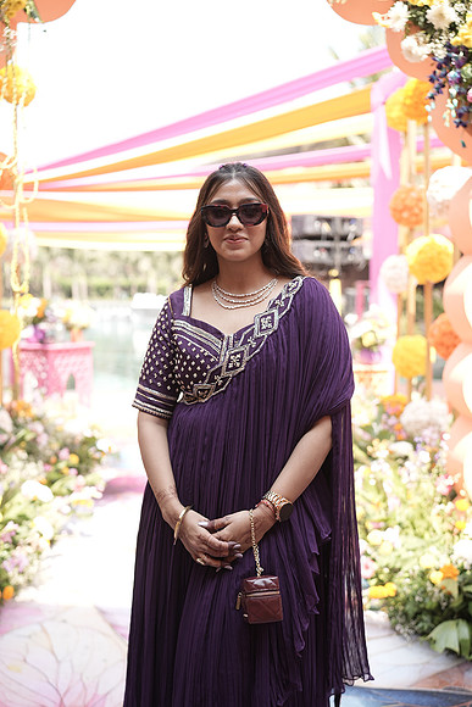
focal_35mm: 35
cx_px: 236
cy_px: 354
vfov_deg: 54.4
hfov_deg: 37.9
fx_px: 688
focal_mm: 35
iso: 125
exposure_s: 1/400
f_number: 2
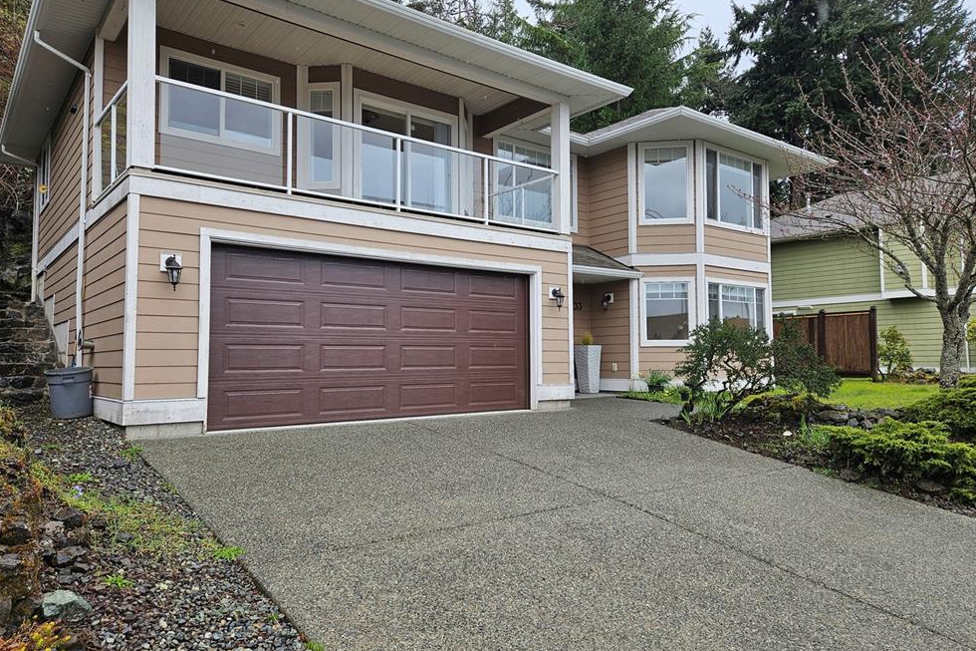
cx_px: 485
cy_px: 308
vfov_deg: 51.2
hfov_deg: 71.5
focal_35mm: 25
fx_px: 678
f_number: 1.8
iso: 32
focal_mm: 5.4
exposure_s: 1/596
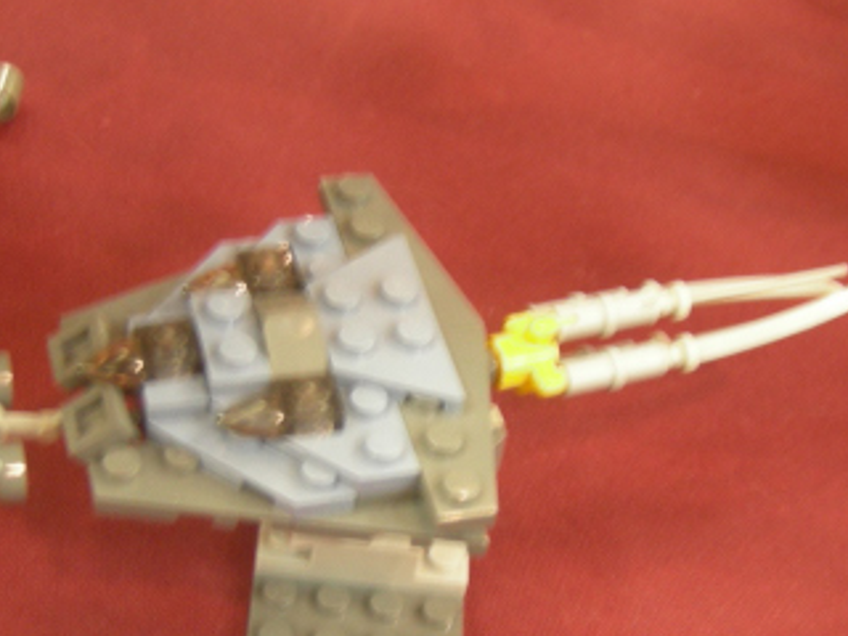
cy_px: 366
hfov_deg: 27.0
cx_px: 501
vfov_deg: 20.4
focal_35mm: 72
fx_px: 1764
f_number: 2.7
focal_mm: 7.5
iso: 200
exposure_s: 1/3.2
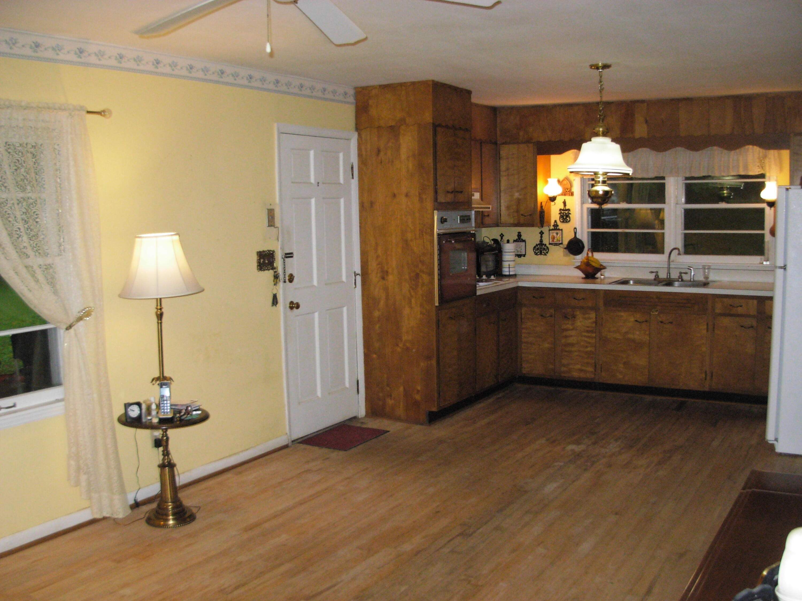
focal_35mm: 38
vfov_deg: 37.7
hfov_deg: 49.0
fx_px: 880
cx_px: 401
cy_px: 300
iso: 377
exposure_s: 1/152
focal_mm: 6.3
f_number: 2.9
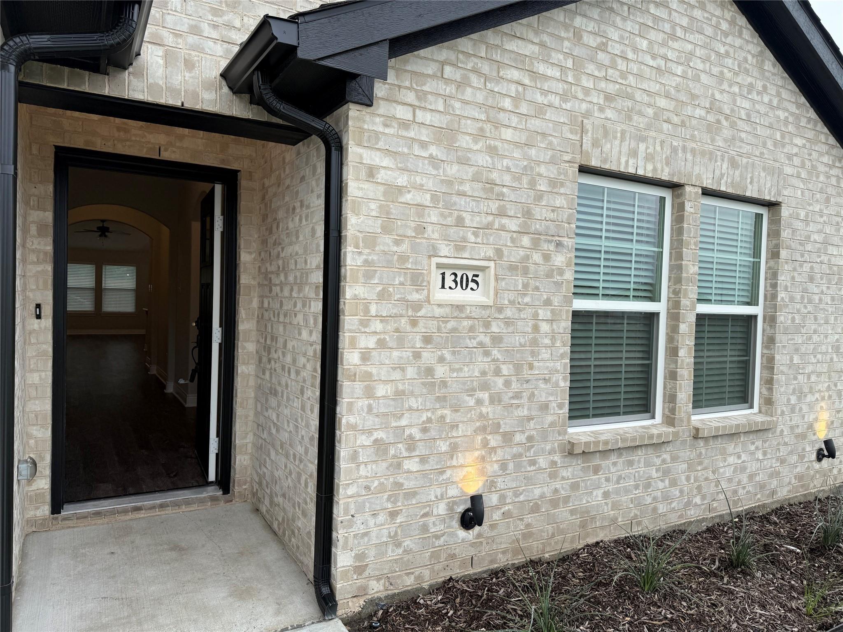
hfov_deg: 71.6
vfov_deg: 56.8
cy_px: 316
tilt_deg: -1.2
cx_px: 422
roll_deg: -1.6
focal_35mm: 24
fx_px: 584
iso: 80
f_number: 1.78
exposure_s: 1/1689
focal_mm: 6.76
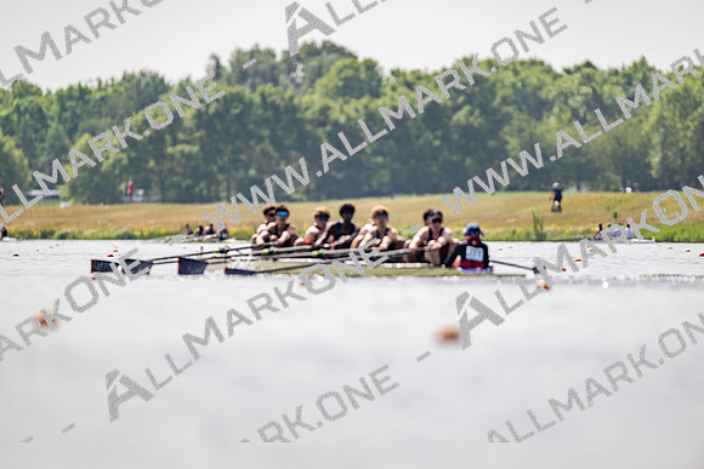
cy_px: 234
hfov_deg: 3.4
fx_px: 11736
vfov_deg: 2.3
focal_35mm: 600
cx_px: 352
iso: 110
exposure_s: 1/2500
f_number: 4
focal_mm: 600
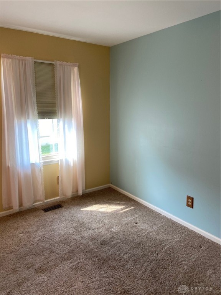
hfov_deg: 53.1
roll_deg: +0.6
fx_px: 221
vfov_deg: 67.3
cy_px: 148
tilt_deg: -9.9
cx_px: 110
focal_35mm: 26
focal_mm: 4.25
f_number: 1.8
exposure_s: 1/60
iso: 80
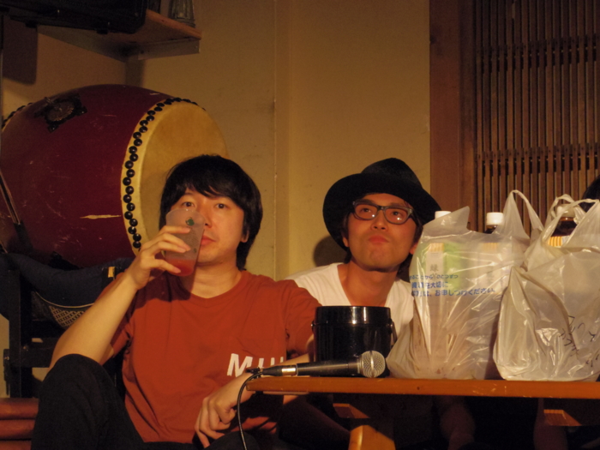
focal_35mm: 83
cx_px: 300
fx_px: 1439
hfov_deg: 23.6
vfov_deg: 17.8
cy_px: 225
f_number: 4.5
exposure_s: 1/100
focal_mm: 15
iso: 1600
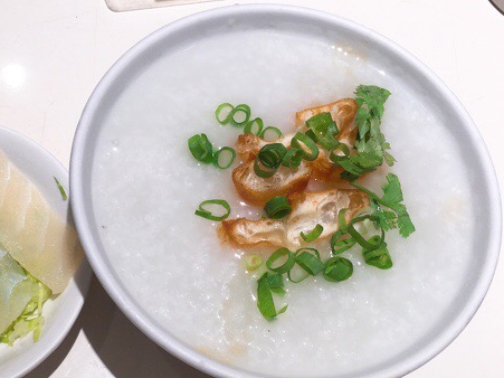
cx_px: 155
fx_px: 640
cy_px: 245
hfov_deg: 42.2
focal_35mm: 44
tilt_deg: -67.9
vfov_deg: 32.6
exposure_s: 1/50
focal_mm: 3.3
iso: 32
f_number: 2.4
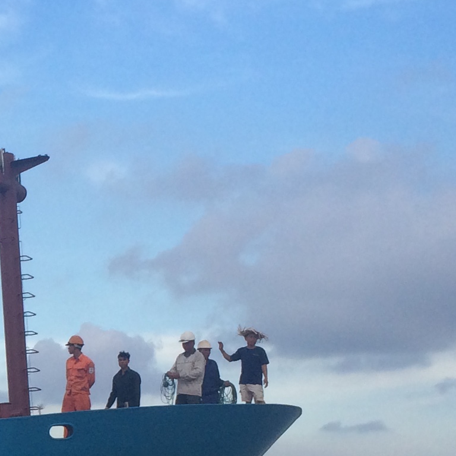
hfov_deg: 14.7
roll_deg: -2.0
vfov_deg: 15.8
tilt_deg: +4.9
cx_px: -252
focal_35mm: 109
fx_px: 1624
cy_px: 400
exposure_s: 1/547
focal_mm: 4.15
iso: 32
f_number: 2.2
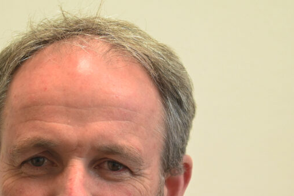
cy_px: 168
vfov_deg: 8.8
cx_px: 61
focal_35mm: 156
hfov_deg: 13.1
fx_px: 1274
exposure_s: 1/125
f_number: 2.8
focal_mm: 52
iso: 1600
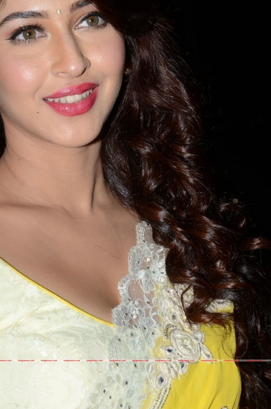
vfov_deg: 12.3
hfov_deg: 8.2
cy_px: 136
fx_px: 1891
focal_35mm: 167
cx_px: 72
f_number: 10
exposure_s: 1/125
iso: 200
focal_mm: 75
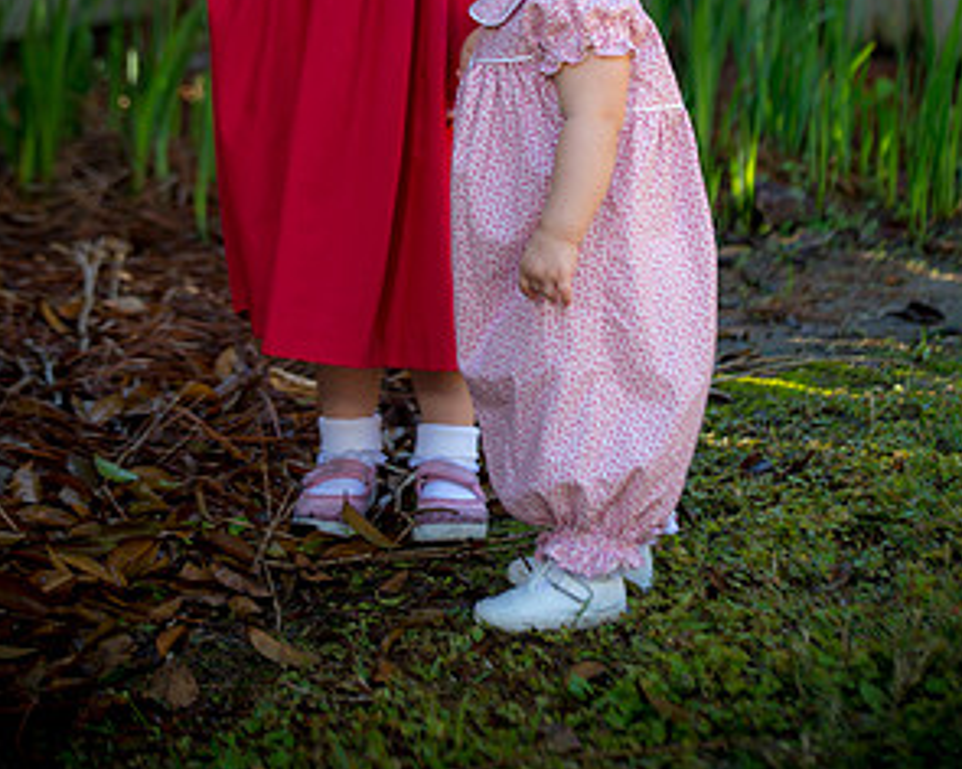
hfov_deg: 15.6
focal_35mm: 123
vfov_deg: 12.4
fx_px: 3502
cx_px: 481
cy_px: 55
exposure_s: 1/250
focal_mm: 86
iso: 320
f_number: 4
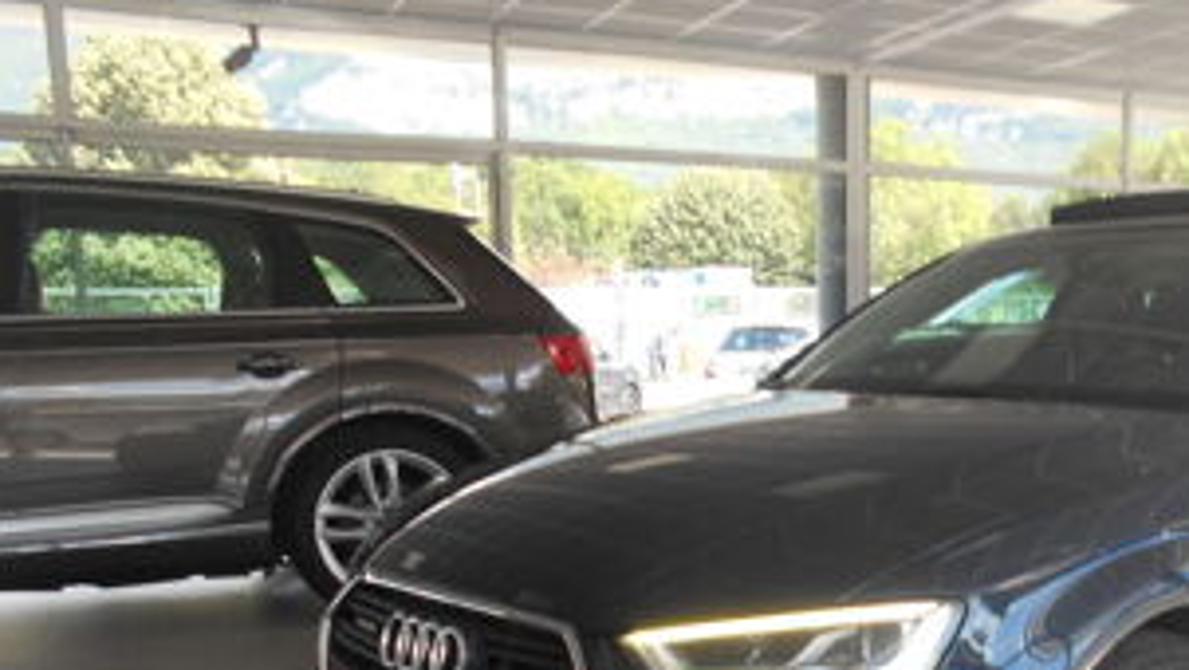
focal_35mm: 45
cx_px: 929
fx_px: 1419
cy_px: 619
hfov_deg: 43.6
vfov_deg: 25.6
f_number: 3.2
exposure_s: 1/80
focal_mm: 4.6
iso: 80
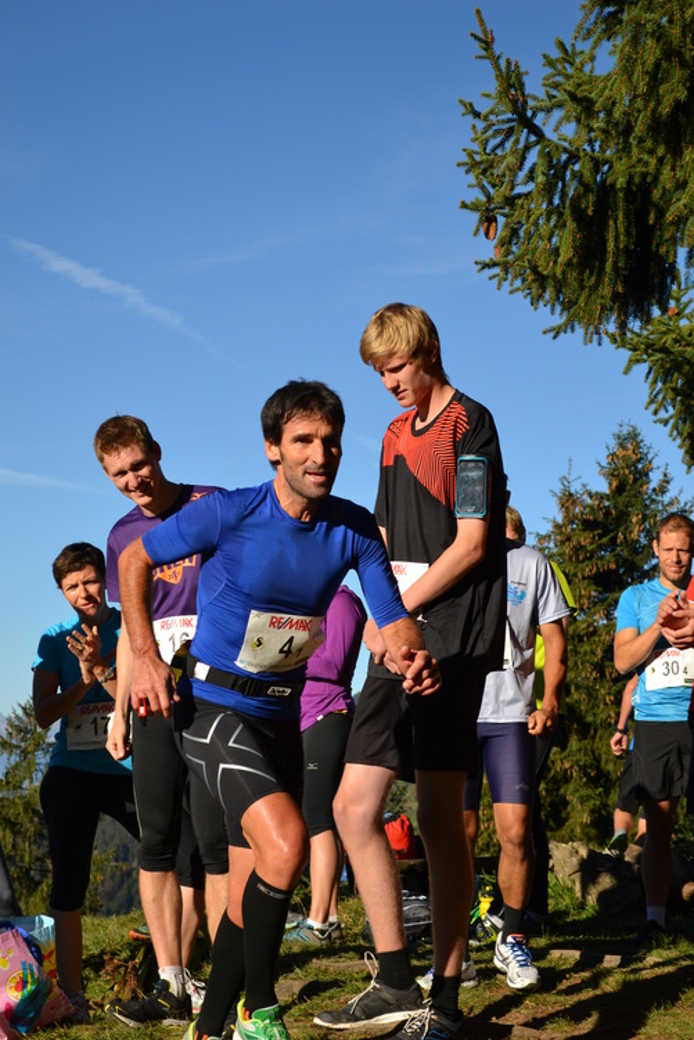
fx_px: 2081
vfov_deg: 28.1
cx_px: 347
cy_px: 520
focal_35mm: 72
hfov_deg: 18.9
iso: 400
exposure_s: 1/1600
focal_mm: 48
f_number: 6.3
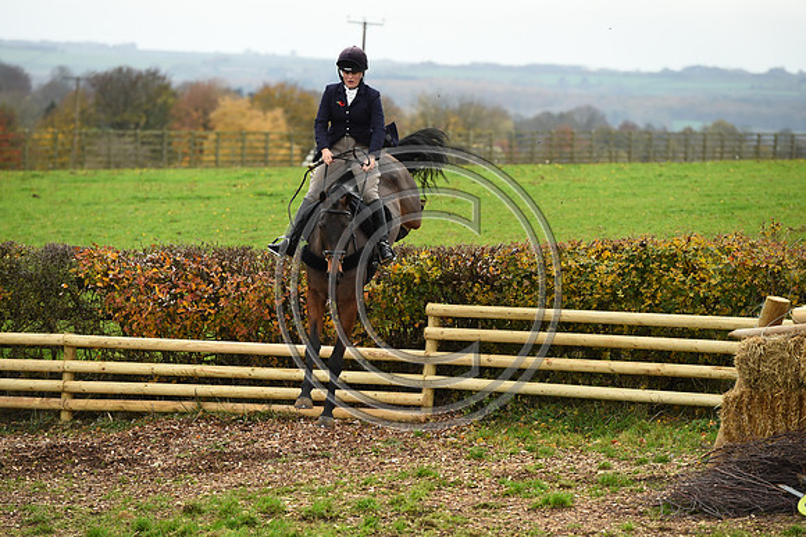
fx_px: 4363
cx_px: 403
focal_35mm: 195
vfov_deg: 7.0
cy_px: 268
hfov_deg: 10.6
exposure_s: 1/1000
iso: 1000
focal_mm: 195
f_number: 5
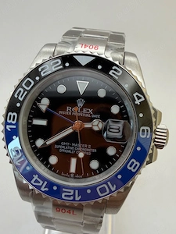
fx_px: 217
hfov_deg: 44.1
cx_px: 95
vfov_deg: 56.7
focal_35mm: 32
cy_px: 131
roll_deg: -3.0
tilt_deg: -40.3
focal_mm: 2.22
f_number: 2.2
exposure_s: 1/117
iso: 100
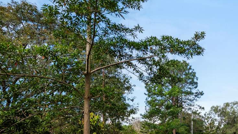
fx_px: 240
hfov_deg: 43.5
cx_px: 248
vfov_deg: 29.0
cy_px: 137
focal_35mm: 38
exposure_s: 1/250
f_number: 9
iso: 250
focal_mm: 14
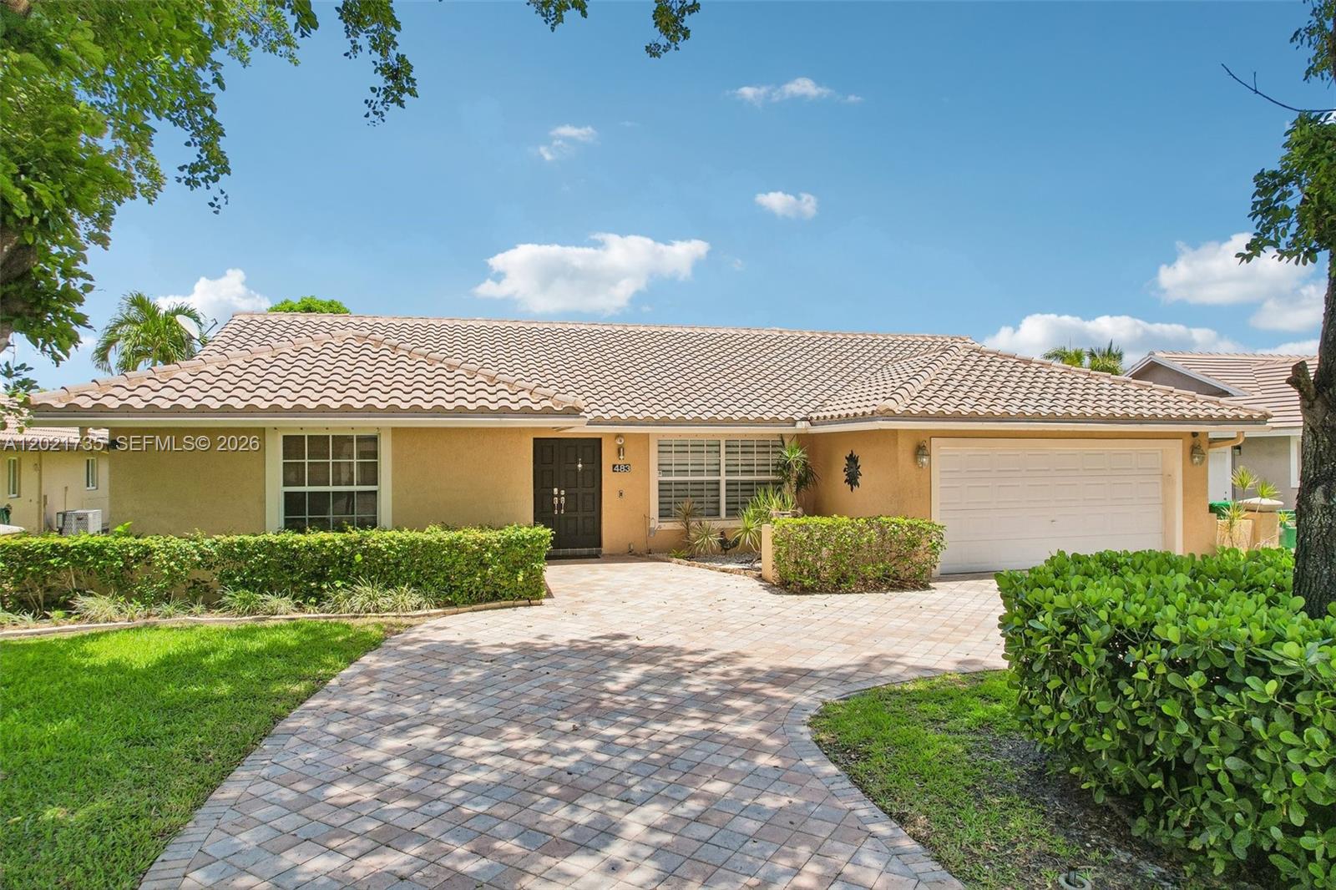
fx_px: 816
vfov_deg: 57.2
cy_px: 445
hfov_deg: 78.6
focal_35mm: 22
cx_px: 668
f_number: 2.8
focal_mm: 8.4
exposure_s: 1/1600
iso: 100
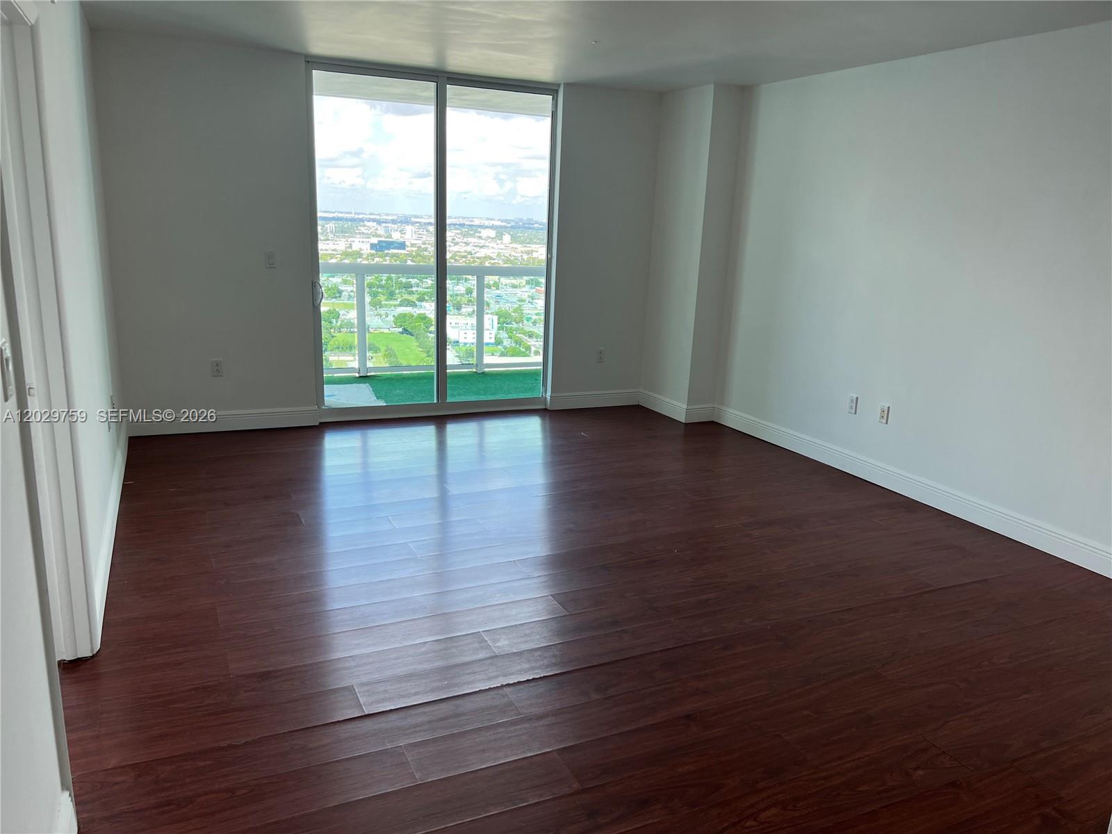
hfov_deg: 67.3
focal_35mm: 26
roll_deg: -2.4
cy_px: 417
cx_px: 556
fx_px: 835
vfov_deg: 53.1
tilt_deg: -14.2
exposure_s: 1/336
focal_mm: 5.7
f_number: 1.5
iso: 50
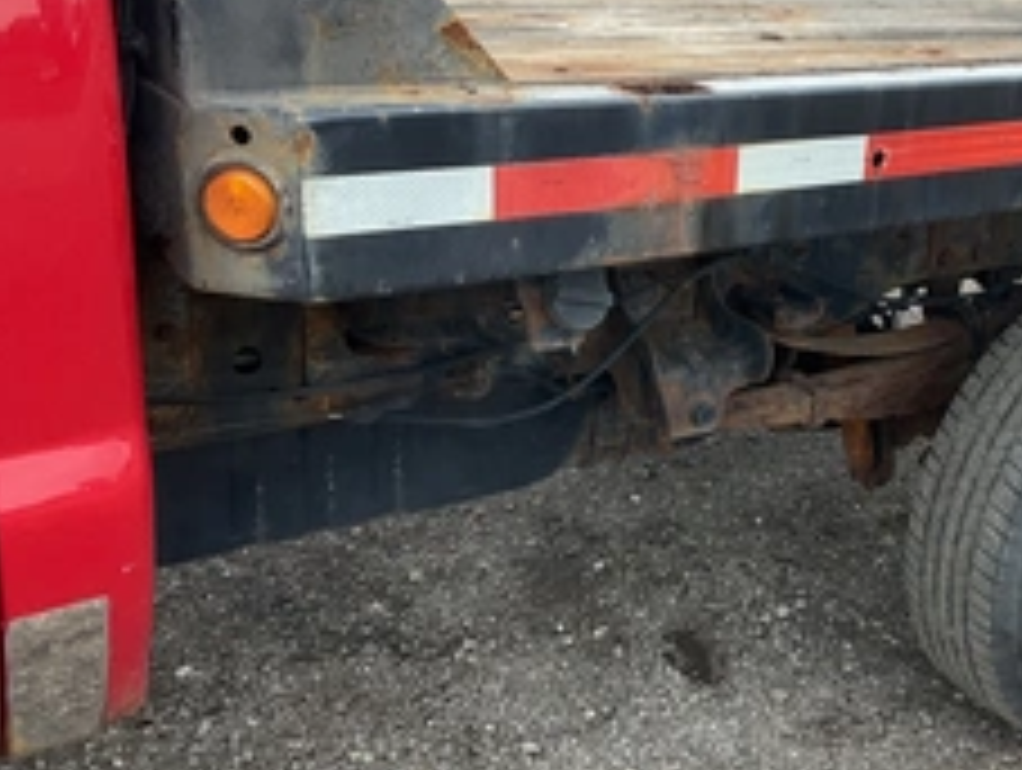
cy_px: 392
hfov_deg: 35.9
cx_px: 855
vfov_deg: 28.6
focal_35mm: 51
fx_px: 1508
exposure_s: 1/192
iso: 20
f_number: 1.8
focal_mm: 3
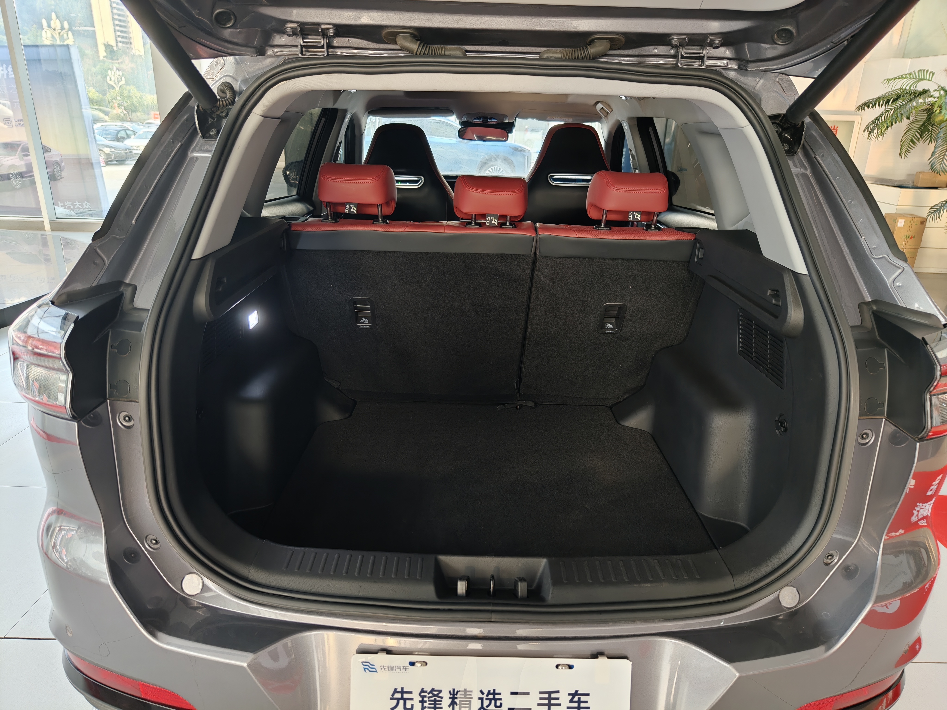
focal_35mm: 23
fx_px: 629
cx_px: 474
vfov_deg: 58.9
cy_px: 355
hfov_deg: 73.9
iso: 500
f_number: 1.8
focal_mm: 8.67
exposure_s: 1/100
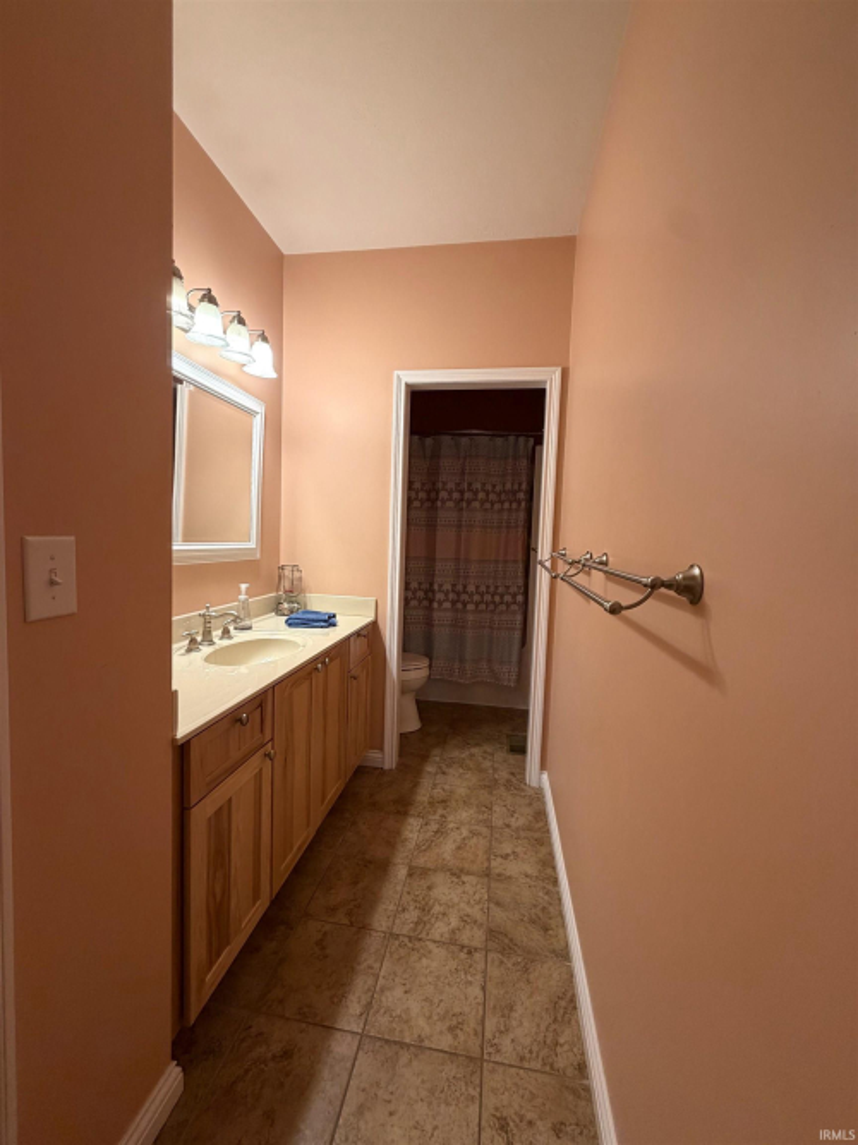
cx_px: 429
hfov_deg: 85.7
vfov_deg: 102.1
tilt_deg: -3.6
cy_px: 572
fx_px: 463
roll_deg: -2.7
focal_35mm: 14
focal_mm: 2.22
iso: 200
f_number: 2.2
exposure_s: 1/60
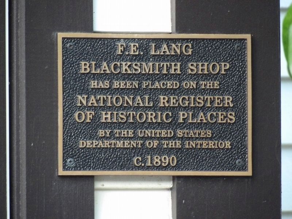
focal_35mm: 604
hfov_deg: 3.3
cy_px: 110
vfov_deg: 2.5
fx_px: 5095
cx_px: 146
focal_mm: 108.3
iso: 800
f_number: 4.2
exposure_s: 1/22
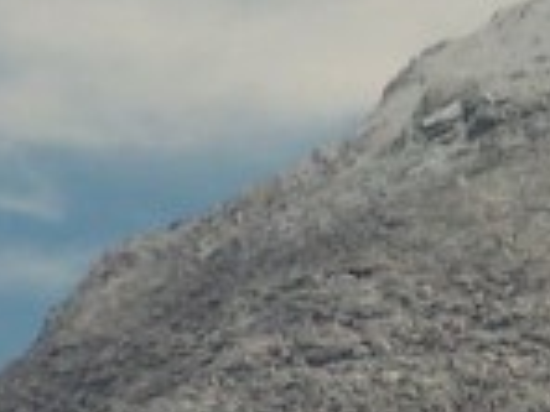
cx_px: 1159
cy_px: 7
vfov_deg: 1.5
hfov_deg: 1.9
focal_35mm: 1025
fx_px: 16286
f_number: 3.2
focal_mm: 31.3
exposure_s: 1/500
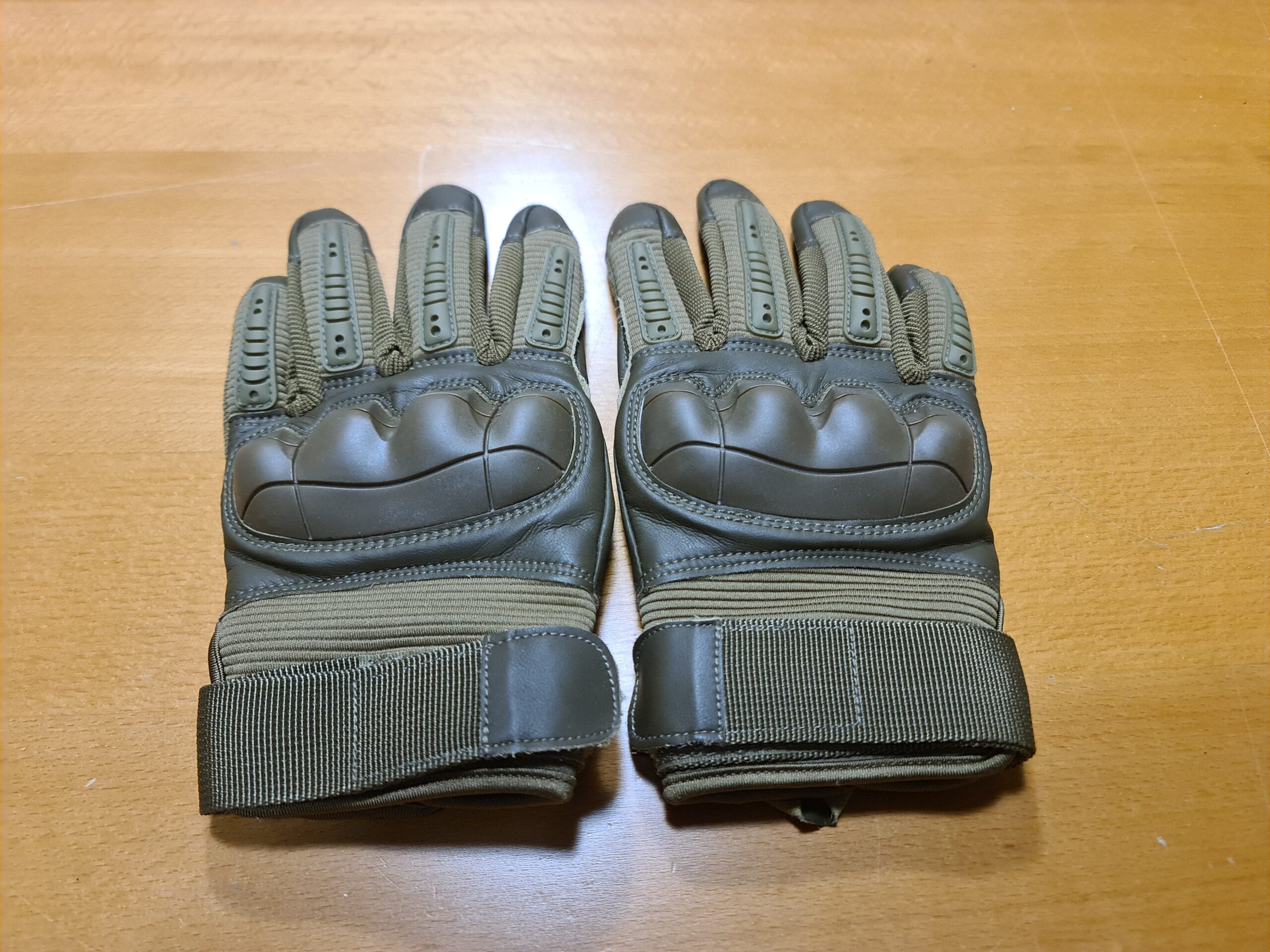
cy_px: 476
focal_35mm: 25
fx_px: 917
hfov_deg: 69.4
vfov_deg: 54.9
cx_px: 635
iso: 500
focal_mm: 7
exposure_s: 1/100
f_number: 1.8
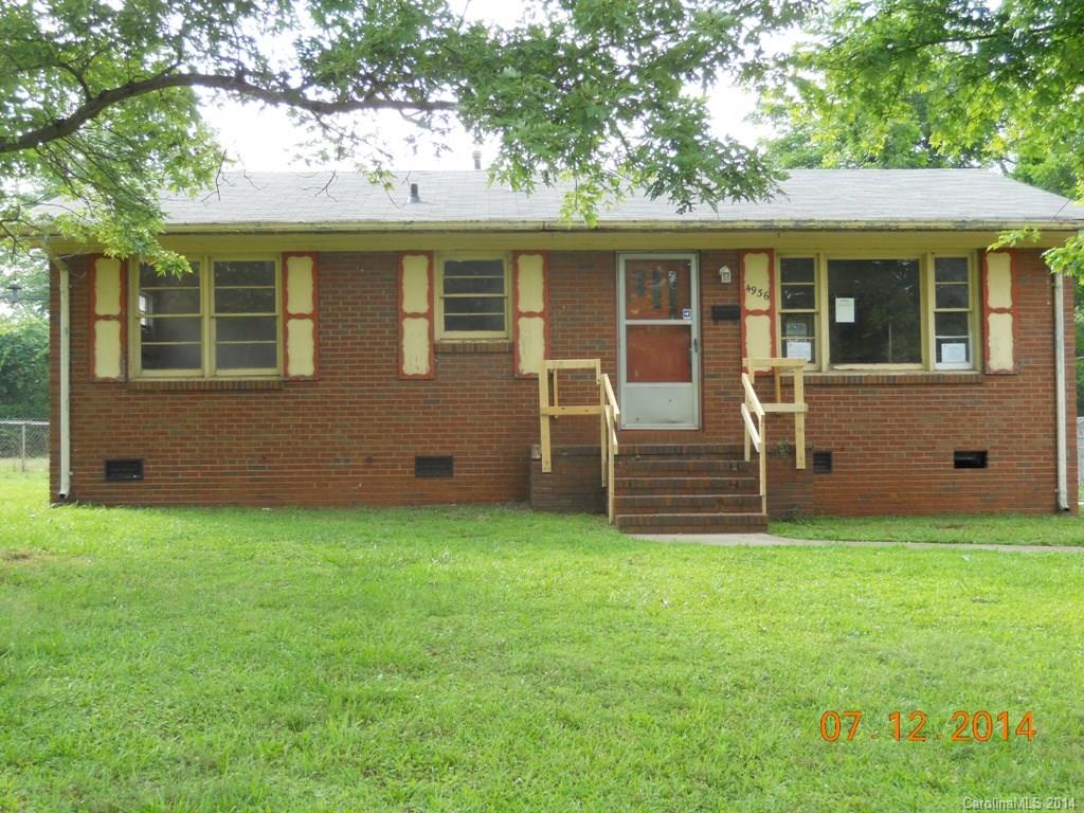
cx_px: 542
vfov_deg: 35.1
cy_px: 406
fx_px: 1284
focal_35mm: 41
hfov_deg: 45.8
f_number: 3.2
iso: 160
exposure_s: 1/250
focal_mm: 7.3
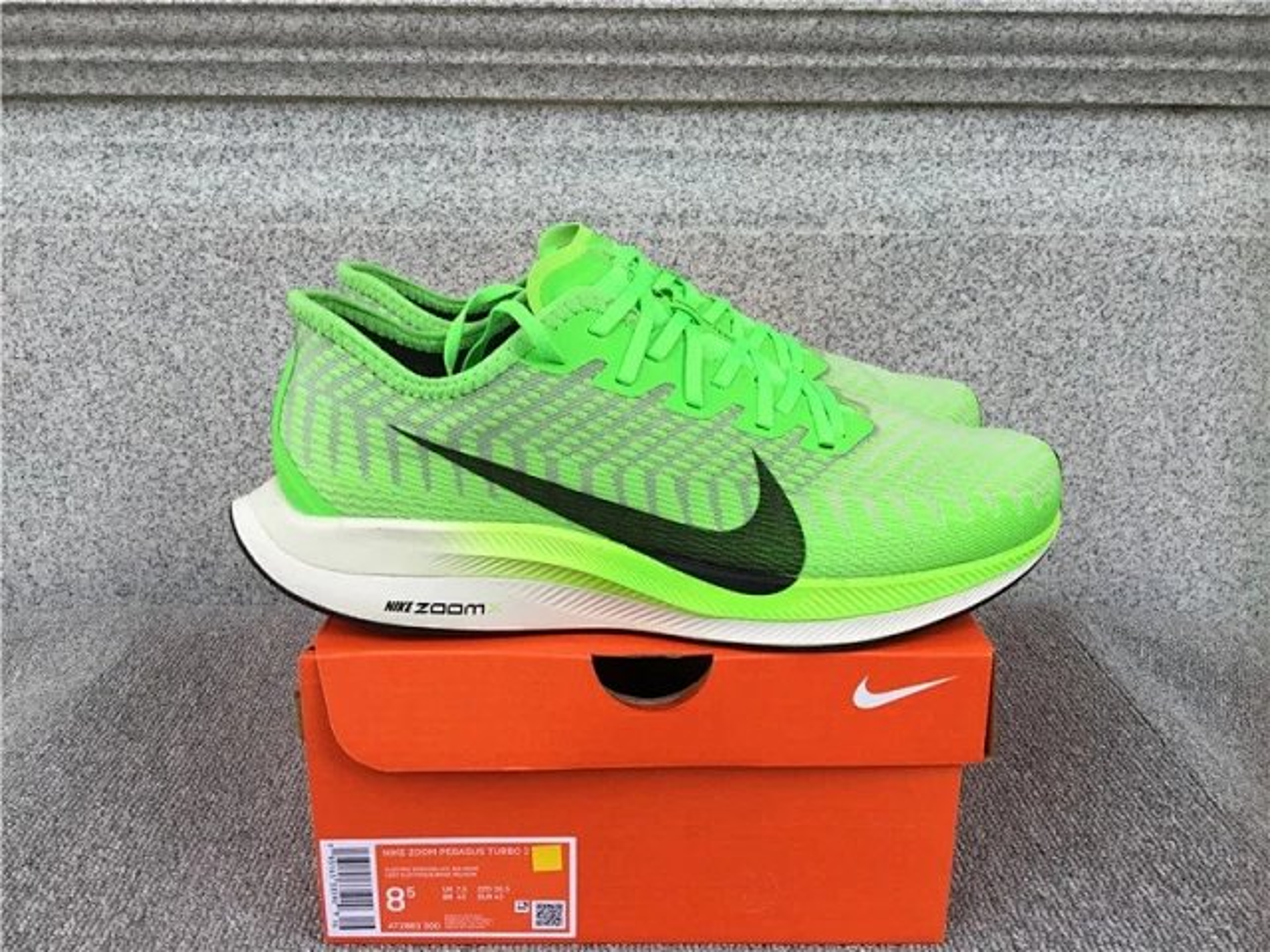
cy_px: 476
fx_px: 1137
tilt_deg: -17.2
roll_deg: +0.3
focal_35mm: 31
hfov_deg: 58.4
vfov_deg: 45.4
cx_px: 635
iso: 25
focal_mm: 3.3
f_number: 2.4
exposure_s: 1/280
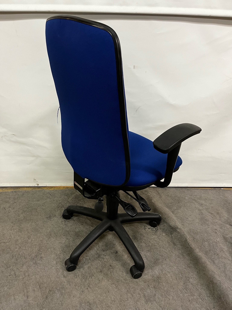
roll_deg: -0.5
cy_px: 155
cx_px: 116
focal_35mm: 26
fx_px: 232
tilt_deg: -34.5
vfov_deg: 67.3
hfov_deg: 53.0
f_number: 1.6
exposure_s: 1/50
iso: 200
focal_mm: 5.1
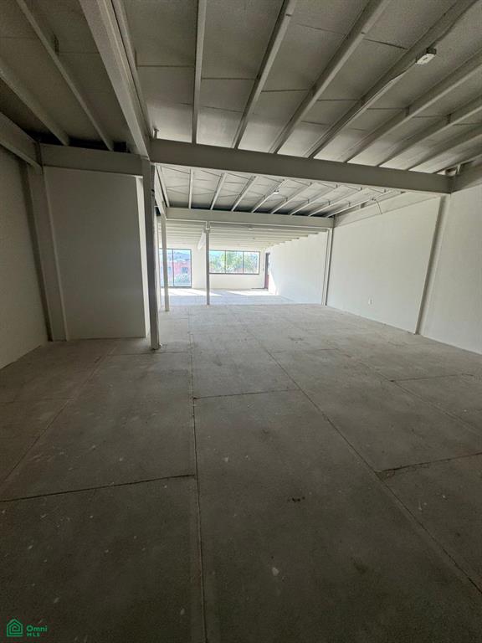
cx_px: 241
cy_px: 322
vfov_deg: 102.1
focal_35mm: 14
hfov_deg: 85.7
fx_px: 260
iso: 40
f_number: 2.2
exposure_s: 1/99
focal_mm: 2.22
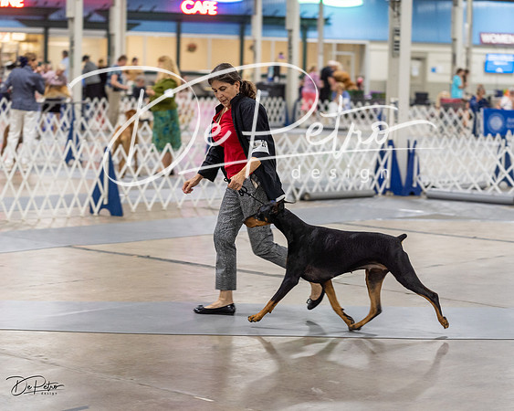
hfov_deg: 18.7
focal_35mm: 102
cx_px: 257
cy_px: 206
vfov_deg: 15.0
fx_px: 1558
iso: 2000
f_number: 2.8
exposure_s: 1/160
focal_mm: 91
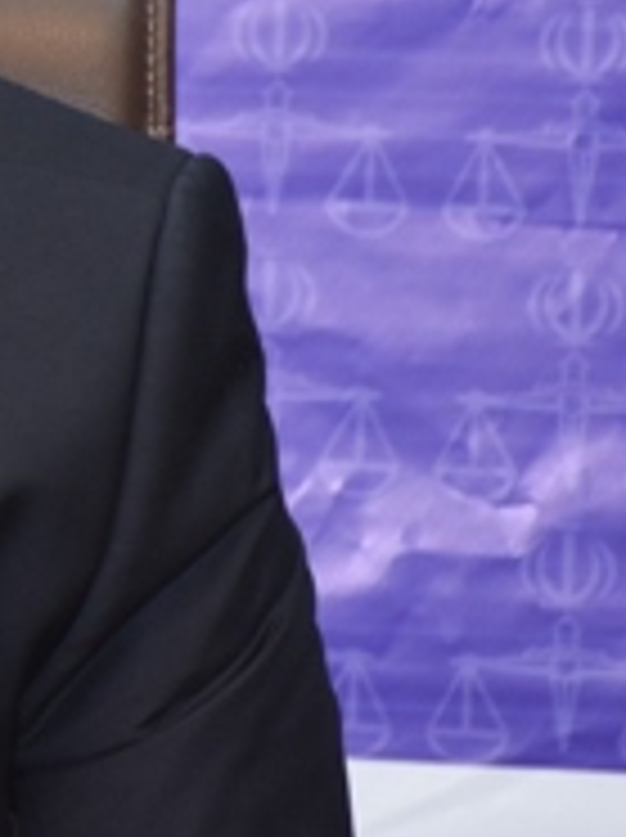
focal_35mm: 398
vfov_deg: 5.0
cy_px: 92
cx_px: -671
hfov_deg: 3.7
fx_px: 9619
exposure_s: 1/125
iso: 800
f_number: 7.1
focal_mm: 80
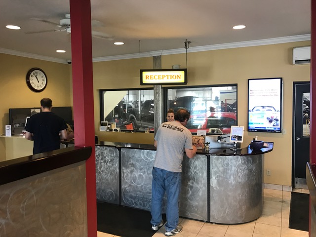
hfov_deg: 63.4
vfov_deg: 49.7
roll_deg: +0.4
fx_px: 256
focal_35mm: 28
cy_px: 118
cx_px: 158
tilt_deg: -2.2
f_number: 1.8
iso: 40
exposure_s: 1/27
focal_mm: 3.99
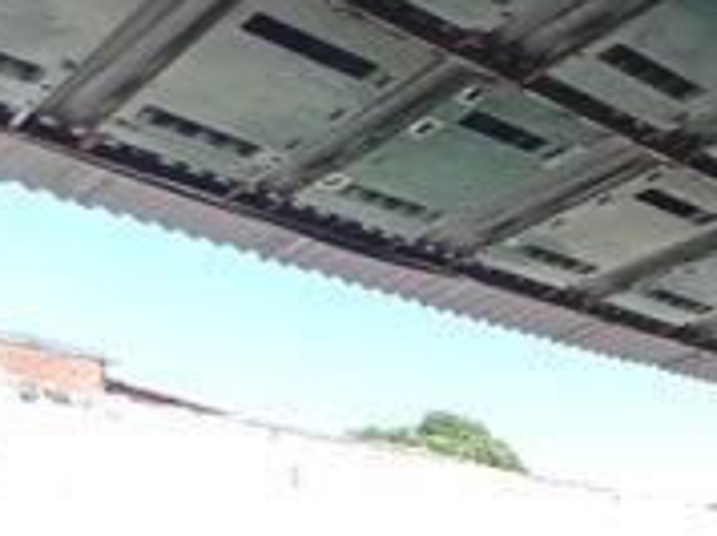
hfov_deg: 24.9
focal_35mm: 54
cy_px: 758
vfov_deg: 22.9
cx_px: 1136
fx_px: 1117
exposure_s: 1/368
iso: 113
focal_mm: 1.65
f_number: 2.2
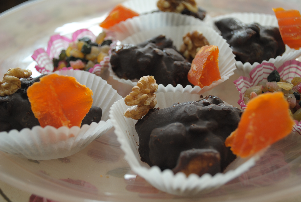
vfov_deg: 30.9
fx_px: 364
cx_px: 150
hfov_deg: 44.9
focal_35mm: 44
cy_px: 101
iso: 100
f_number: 4.5
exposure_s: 1/10
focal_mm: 29
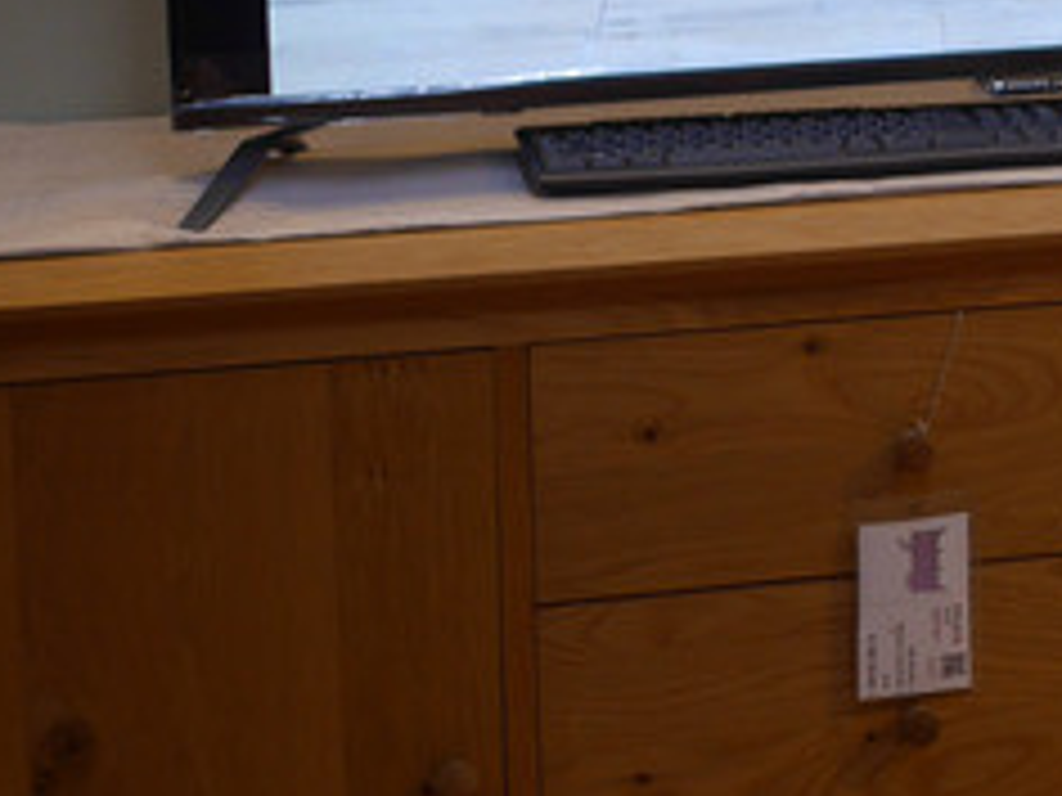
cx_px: 1683
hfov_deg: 14.3
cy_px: -198
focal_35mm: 127
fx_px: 3896
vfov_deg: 11.4
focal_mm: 15
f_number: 1.8
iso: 200
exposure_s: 1/125
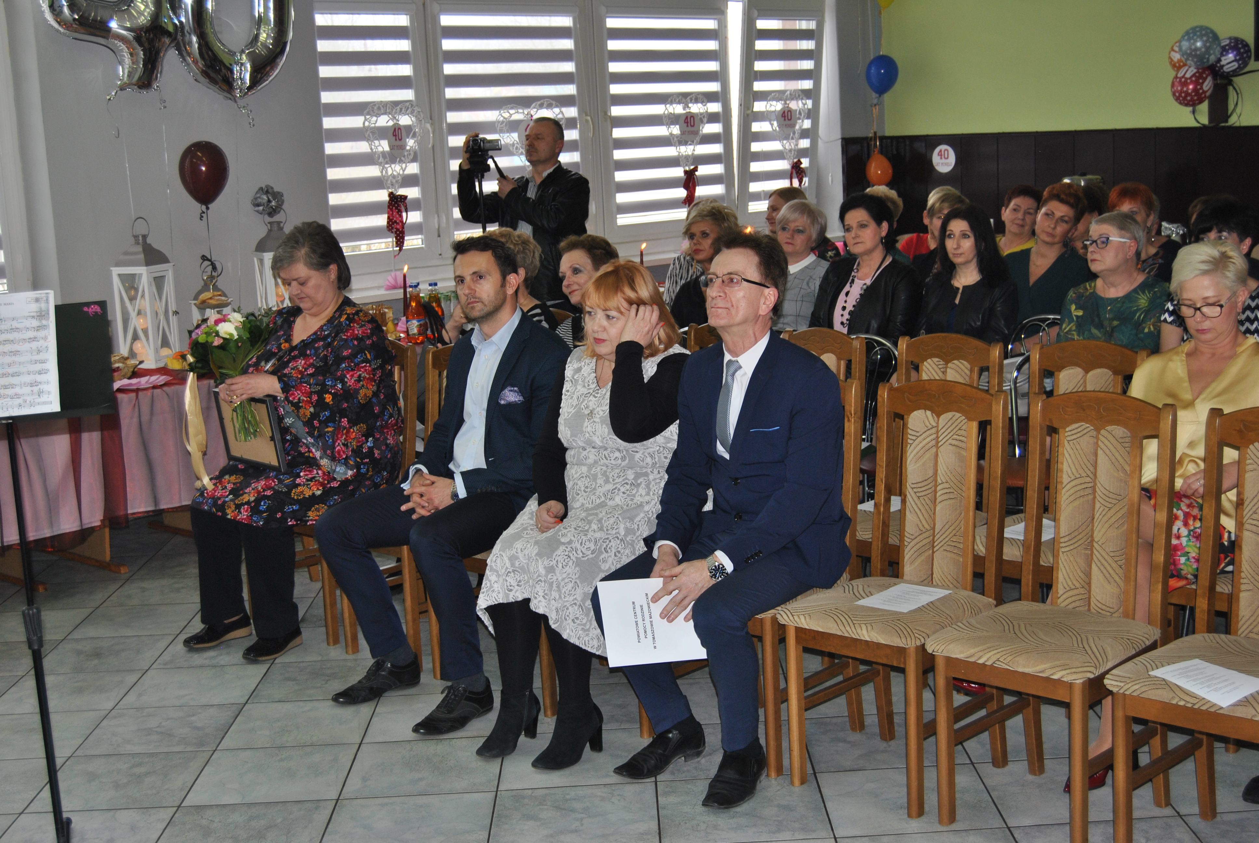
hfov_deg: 41.1
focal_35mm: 48
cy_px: 422
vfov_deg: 28.2
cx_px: 630
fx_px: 1681
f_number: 4.5
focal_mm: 32
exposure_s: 1/60
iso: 200
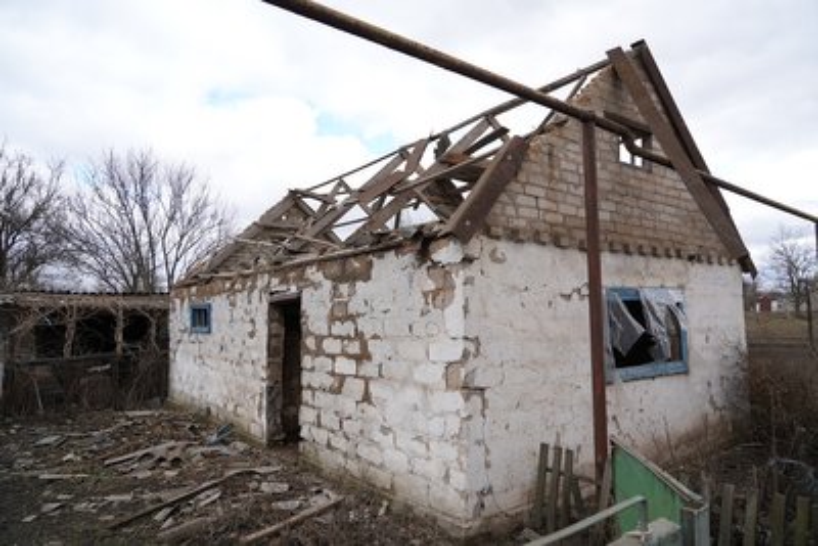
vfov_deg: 53.2
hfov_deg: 73.7
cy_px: 273
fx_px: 546
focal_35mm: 24
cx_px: 409
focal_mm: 24
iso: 100
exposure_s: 1/320
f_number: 4
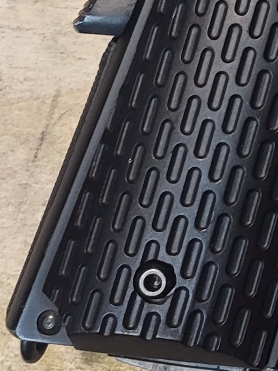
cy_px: -194
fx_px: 1350
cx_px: 616
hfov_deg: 10.5
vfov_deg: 14.5
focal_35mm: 126
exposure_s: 1/50
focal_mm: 6.04
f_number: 1.9
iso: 234
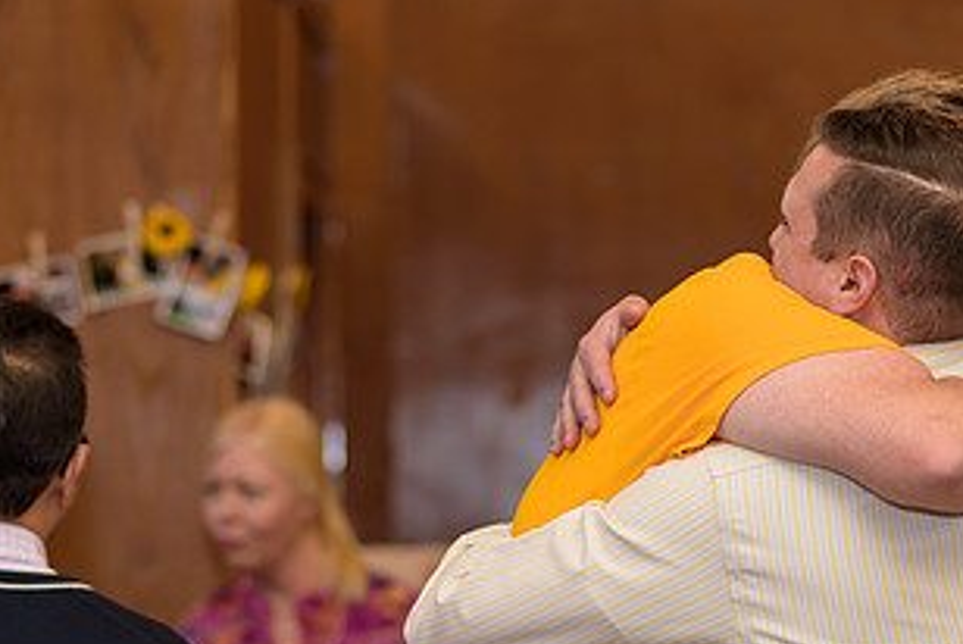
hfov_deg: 12.8
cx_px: 625
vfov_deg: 8.6
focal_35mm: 160
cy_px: 542
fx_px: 4284
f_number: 2.2
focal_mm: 85
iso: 320
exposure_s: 1/125
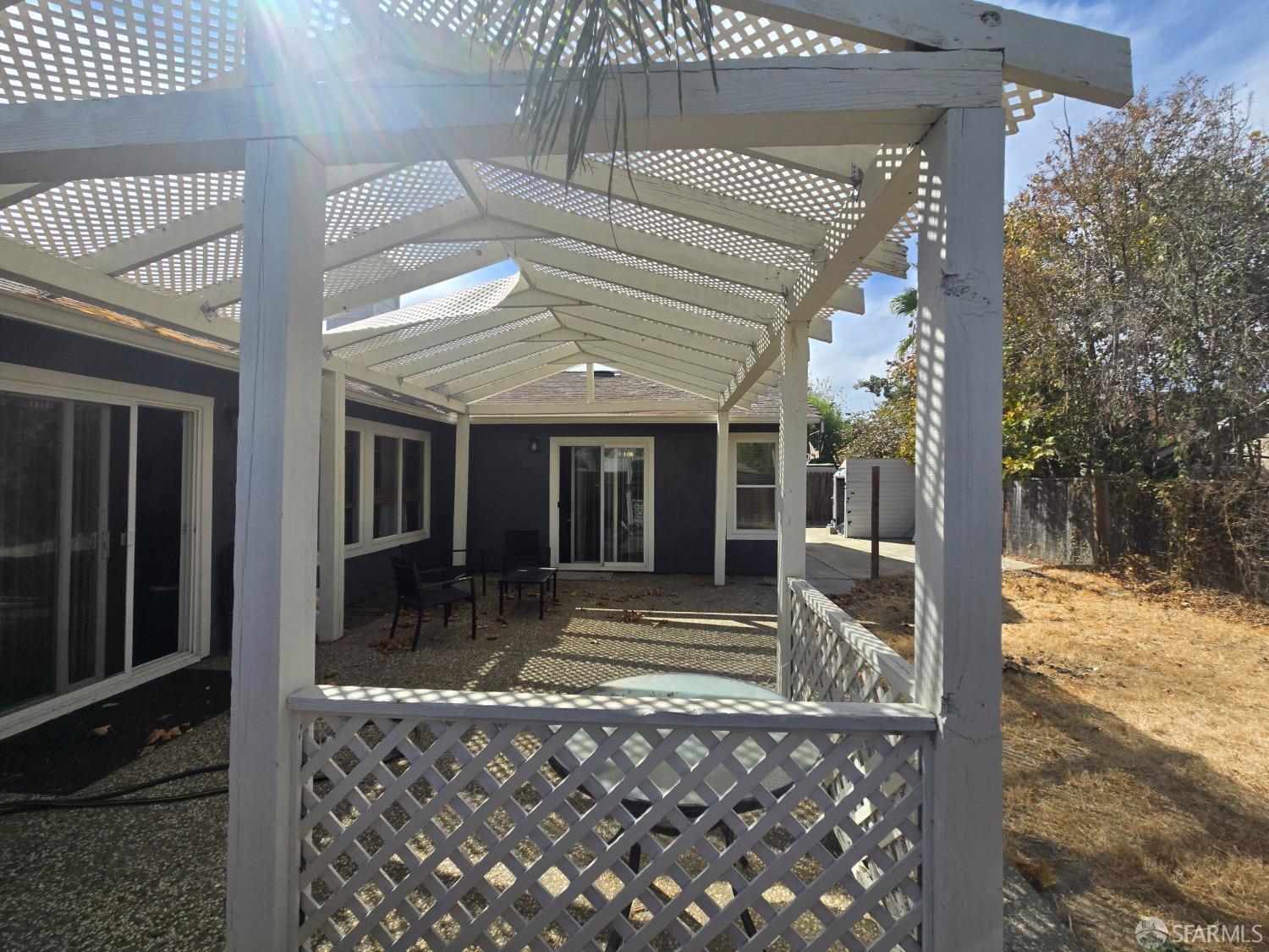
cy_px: 476
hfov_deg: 106.2
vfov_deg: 89.9
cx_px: 634
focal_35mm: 13
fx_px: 477
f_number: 2.2
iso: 50
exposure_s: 1/2277
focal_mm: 2.2
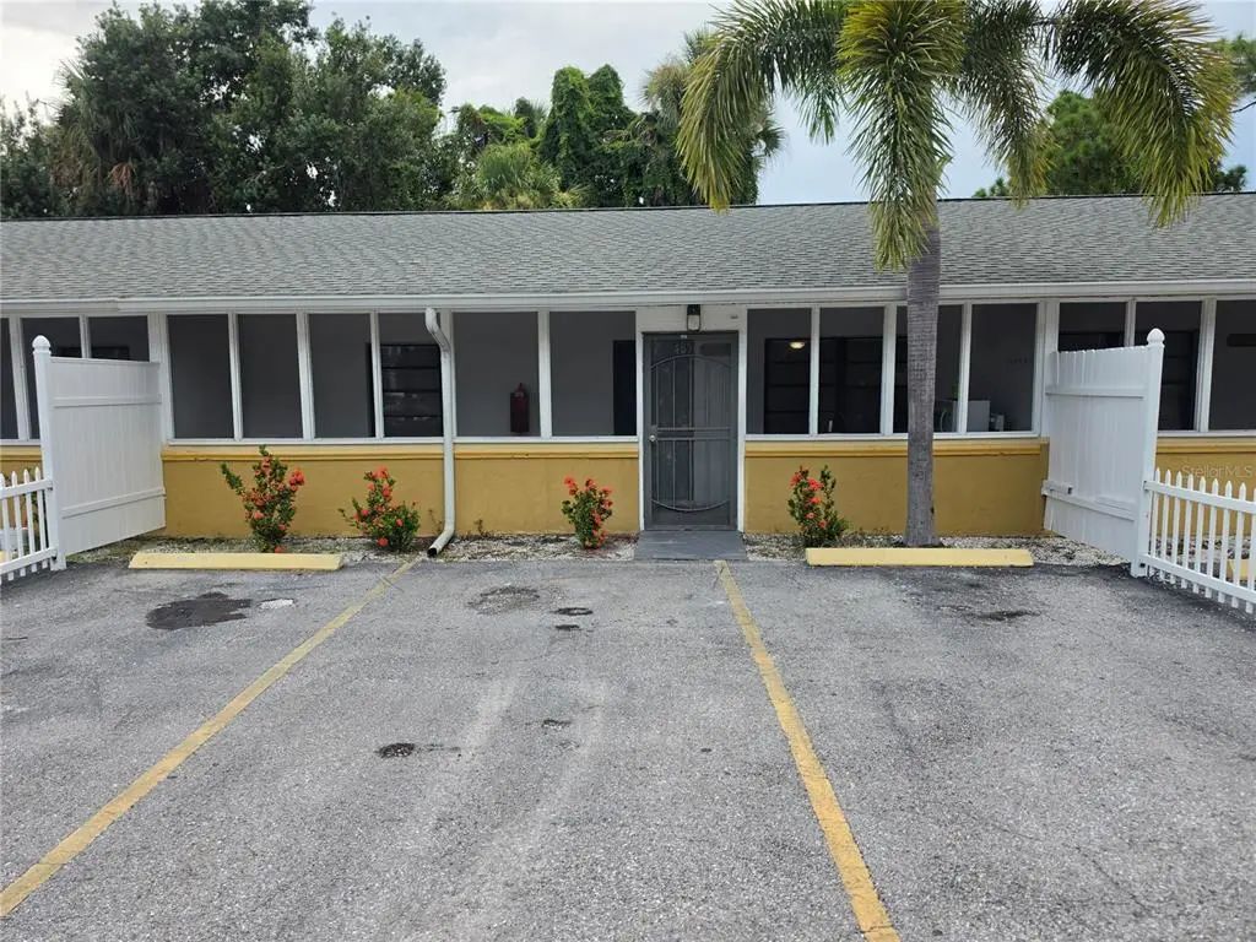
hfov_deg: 73.9
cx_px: 628
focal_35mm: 23
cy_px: 471
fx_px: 835
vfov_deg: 58.9
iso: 64
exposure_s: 1/2094
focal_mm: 6.5
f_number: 1.4
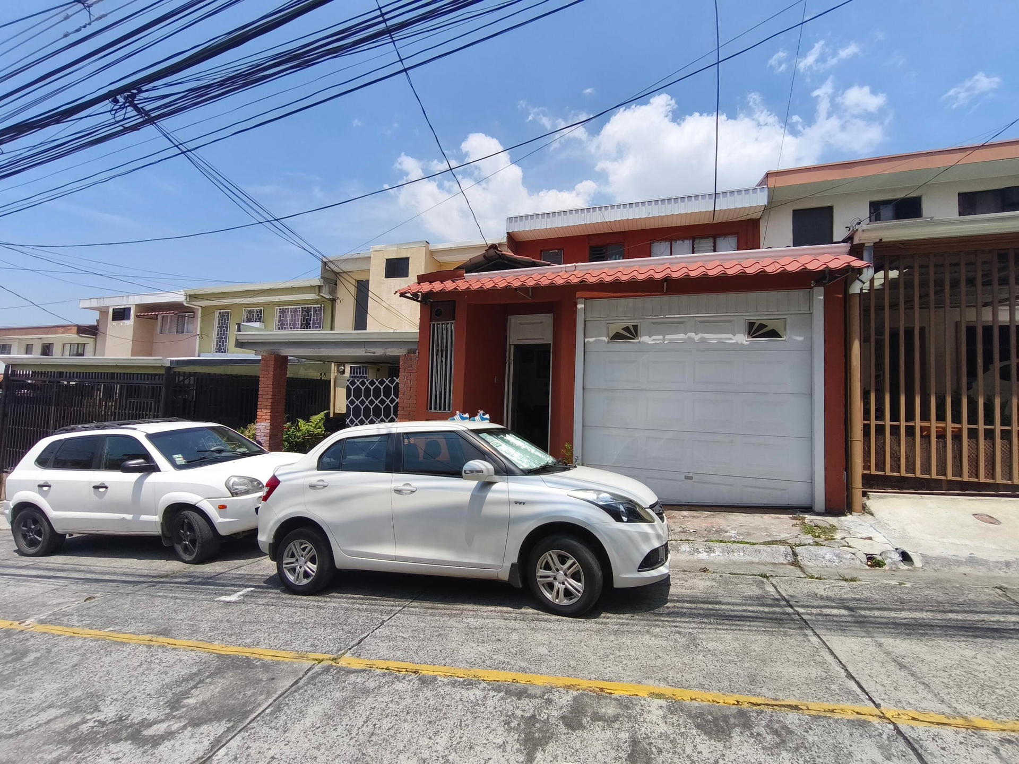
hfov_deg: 98.2
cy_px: 382
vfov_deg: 81.7
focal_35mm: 15
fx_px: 442
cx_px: 510
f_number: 2.2
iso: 50
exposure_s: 1/1701
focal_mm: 1.91
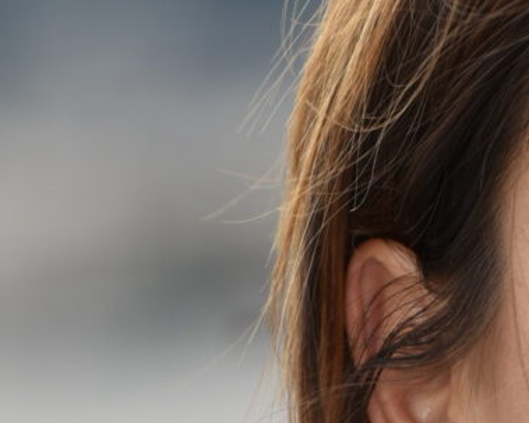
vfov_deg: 1.8
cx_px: 1039
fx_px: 13398
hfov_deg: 2.3
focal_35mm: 856
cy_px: 960
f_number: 4
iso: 100
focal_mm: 135
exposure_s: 1/320
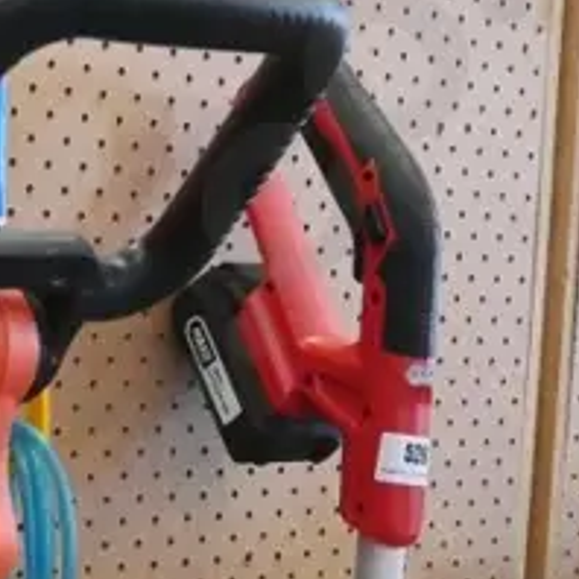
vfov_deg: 13.8
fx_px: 2252
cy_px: 871
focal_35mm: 119
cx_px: -222
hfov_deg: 13.9
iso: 6400
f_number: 3.5
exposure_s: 1/500
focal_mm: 13
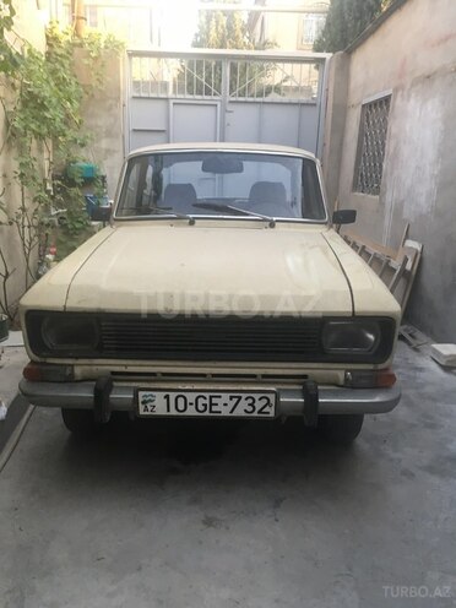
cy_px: 304
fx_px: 509
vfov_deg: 61.7
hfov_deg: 48.2
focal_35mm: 29
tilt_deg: -15.3
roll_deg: +0.2
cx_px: 228
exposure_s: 1/33
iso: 25
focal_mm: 4.15
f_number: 2.2
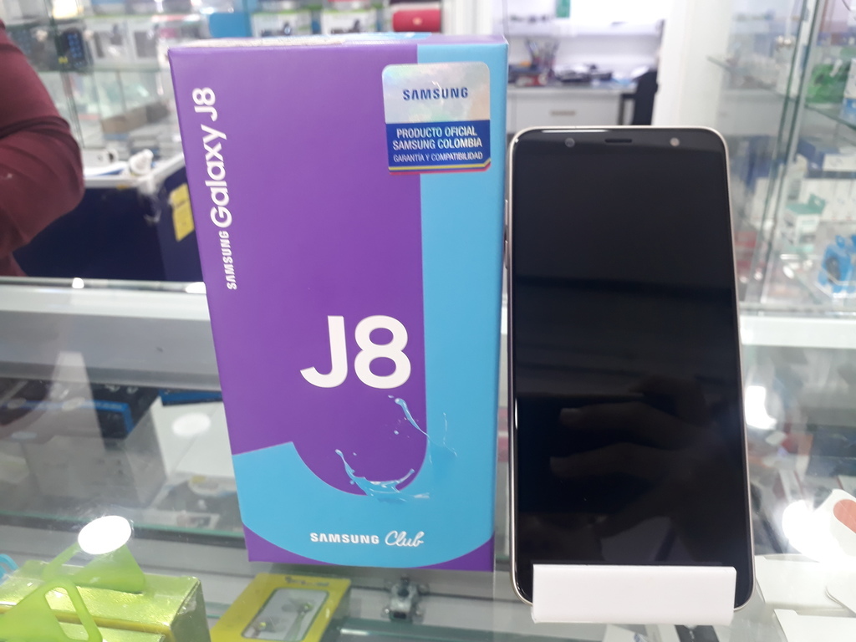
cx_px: 428
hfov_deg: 65.3
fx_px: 668
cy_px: 321
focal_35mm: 27
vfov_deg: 51.4
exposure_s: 1/30
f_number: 1.9
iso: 80
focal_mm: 3.6
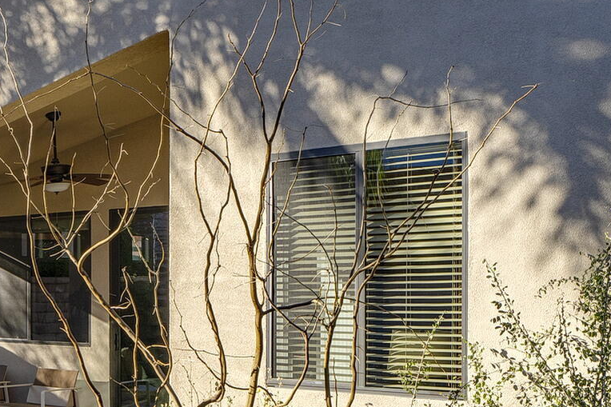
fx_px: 933
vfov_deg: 24.4
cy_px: 301
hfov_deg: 31.6
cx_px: -81
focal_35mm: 55
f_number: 9
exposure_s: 1/125
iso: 100
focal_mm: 15
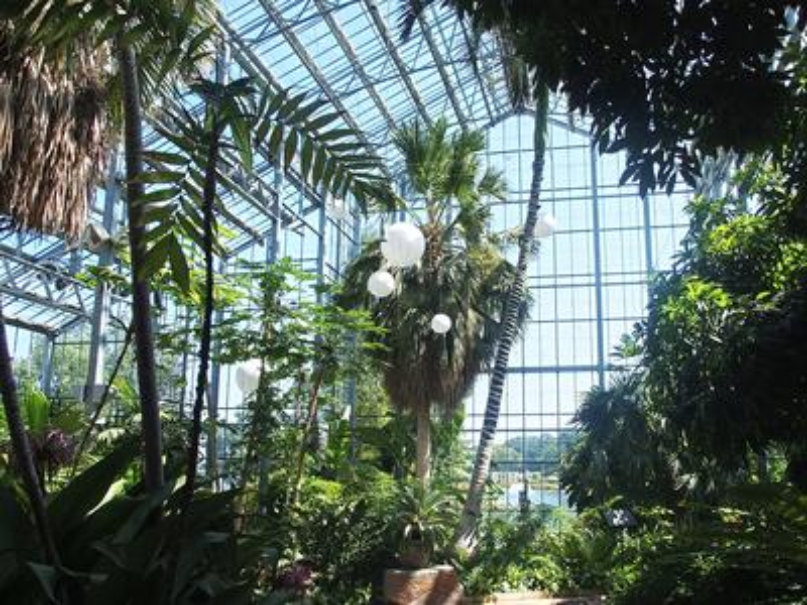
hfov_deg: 63.4
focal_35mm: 28
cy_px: 302
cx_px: 404
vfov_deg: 49.7
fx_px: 653
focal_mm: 6
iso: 100
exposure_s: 1/400
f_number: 3.5
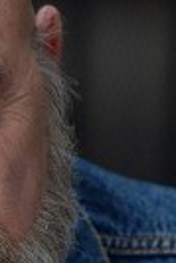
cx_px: -53
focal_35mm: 520
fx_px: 3801
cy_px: 261
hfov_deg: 2.6
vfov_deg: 4.0
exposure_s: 1/250
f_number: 4
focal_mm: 105
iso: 400
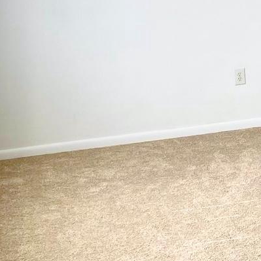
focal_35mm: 118
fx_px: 1007
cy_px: -96
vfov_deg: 14.1
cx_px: 544
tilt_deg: +0.5
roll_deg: +2.0
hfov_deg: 12.7
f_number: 1.8
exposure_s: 1/393
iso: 32
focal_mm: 4.25
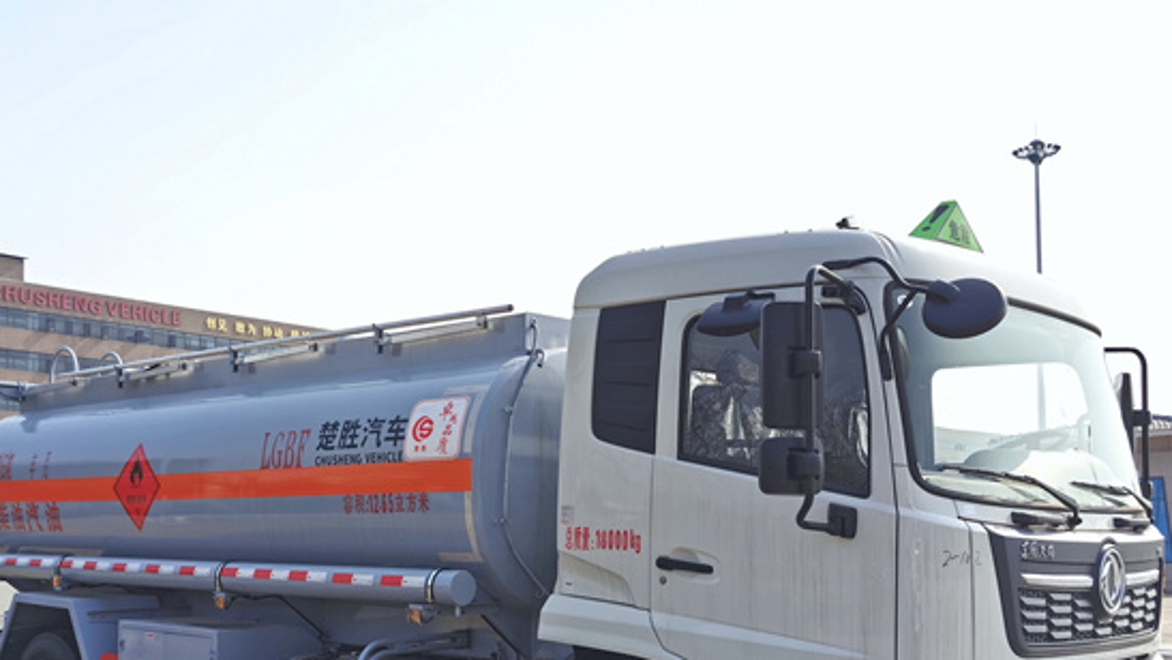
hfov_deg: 47.2
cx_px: 499
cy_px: 489
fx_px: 1337
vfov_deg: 27.4
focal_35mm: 43
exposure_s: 1/8333
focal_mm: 5.56
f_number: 1.6
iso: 50
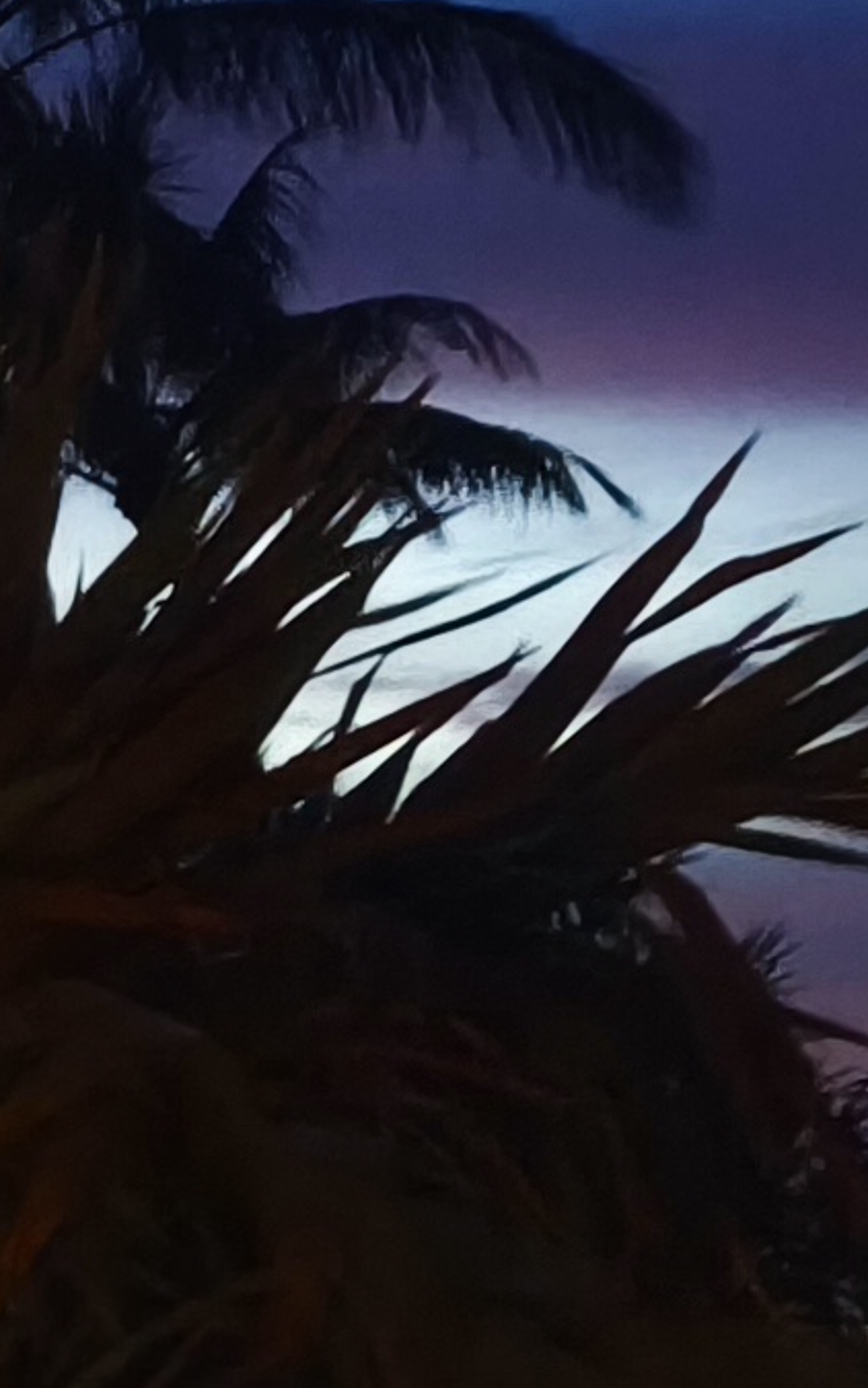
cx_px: -2376
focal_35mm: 148
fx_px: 5601
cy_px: 695
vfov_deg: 14.1
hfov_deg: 7.1
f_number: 1.7
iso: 5000
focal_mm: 5.35
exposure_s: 1/10.9
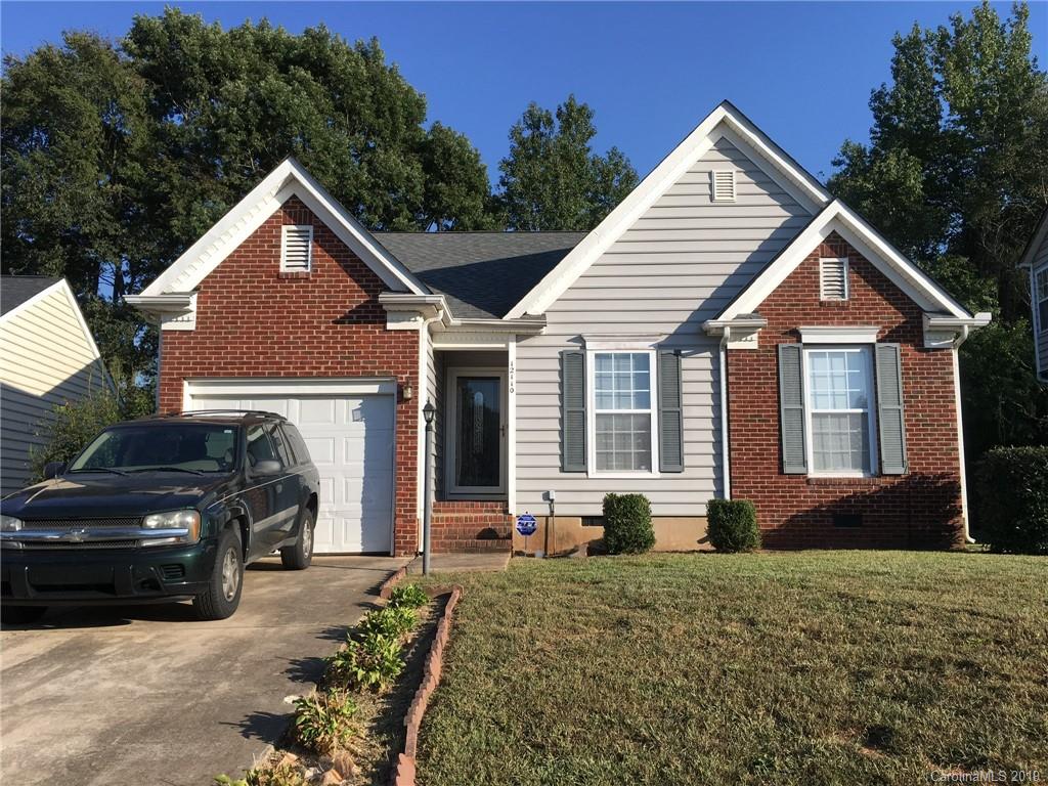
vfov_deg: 48.2
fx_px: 878
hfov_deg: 61.7
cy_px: 393
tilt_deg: +7.9
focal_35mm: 29
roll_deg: -0.6
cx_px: 524
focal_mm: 4.15
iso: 32
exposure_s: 1/1603
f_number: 2.2
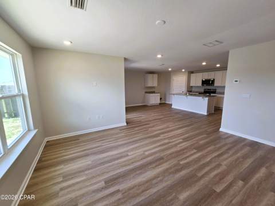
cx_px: 138
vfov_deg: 89.8
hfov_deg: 106.2
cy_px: 103
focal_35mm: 13
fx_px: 103
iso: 64
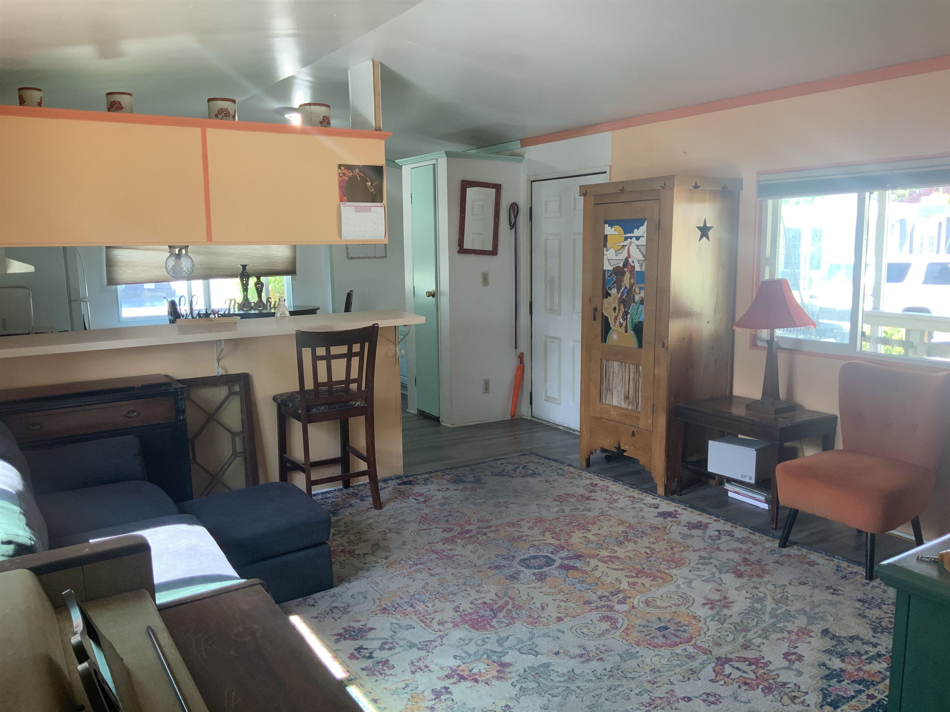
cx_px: 475
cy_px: 356
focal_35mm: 29
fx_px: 796
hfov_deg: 61.7
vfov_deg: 48.2
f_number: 1.8
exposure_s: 1/60
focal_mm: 3
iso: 64
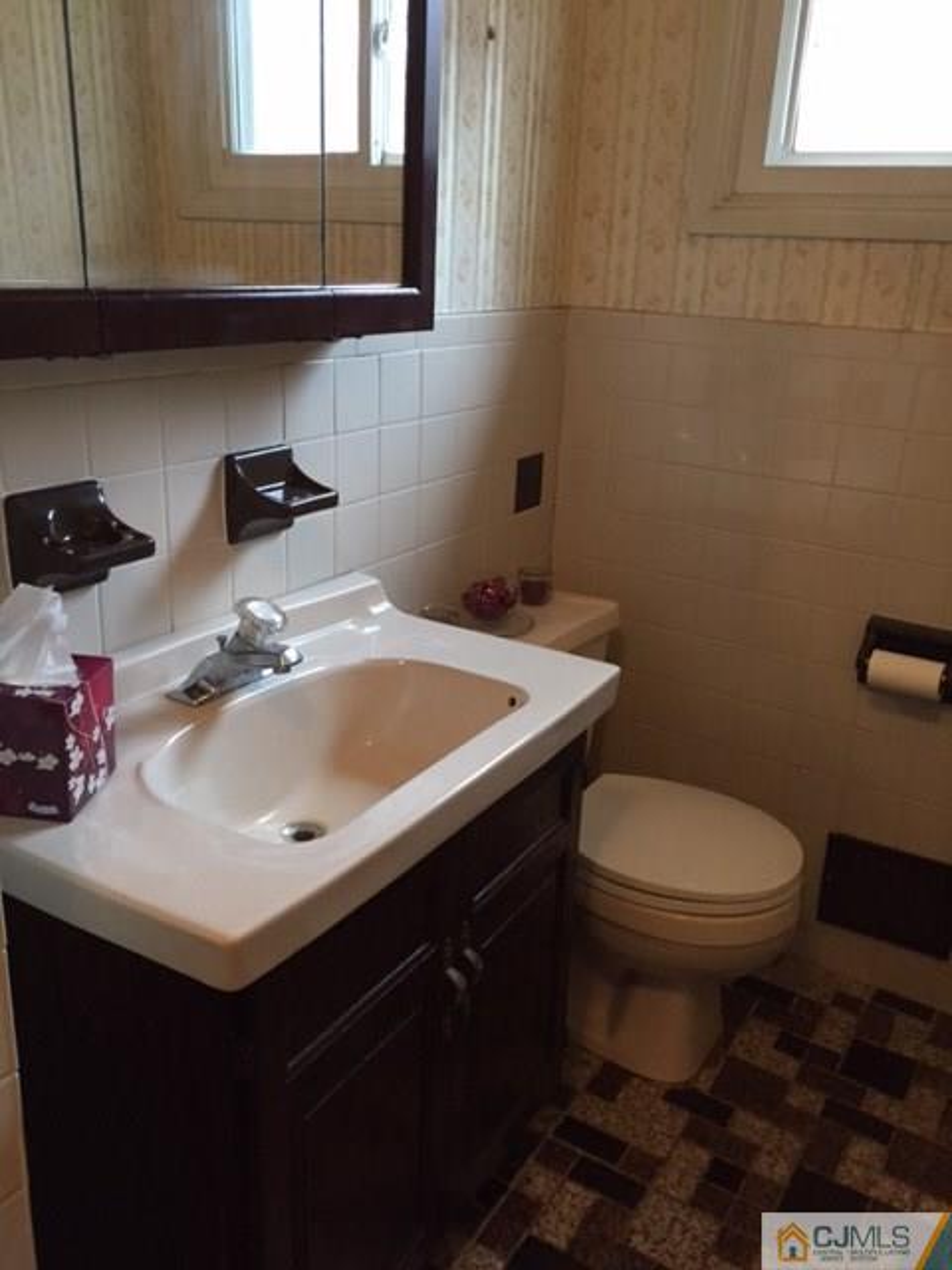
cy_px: 635
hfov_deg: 48.2
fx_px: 1063
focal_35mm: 29
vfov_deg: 61.7
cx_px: 476
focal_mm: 4.15
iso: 200
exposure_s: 1/30
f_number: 2.2
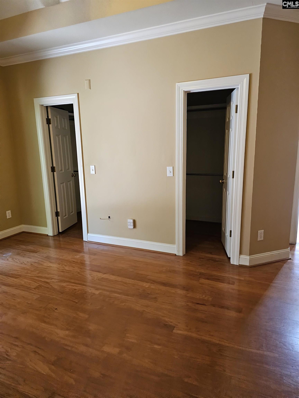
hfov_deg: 58.9
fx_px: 265
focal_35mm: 23
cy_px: 199
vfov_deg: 73.9
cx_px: 150
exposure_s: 1/120
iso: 1000
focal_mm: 6.3
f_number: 1.7
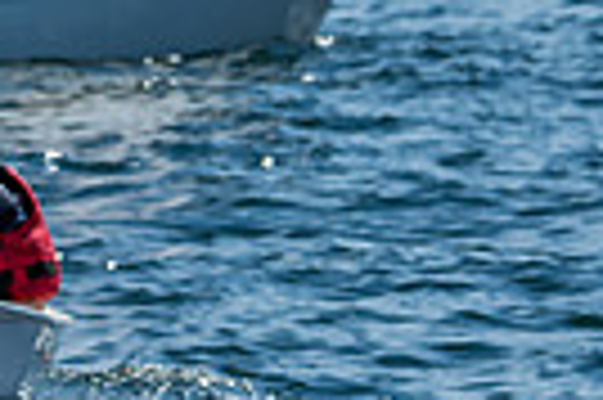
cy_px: -65
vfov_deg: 1.7
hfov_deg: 2.5
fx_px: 13618
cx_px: -608
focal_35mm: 814
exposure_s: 1/500
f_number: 8
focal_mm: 180
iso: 100
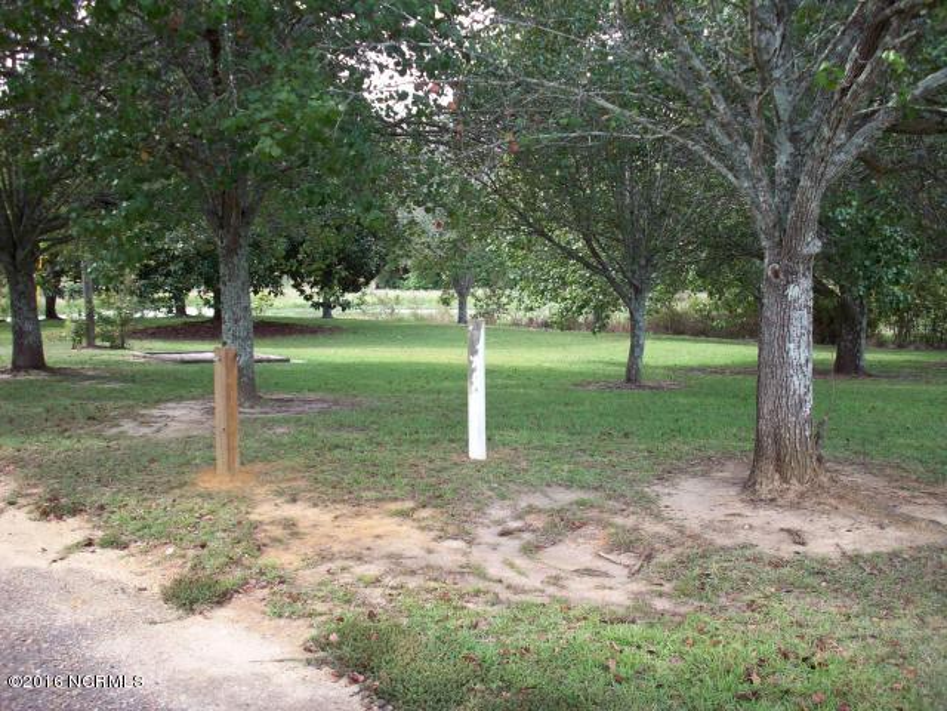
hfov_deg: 50.1
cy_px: 356
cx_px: 474
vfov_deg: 38.7
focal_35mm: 37
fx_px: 1012
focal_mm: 6.2
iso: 80
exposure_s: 1/136
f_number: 2.8
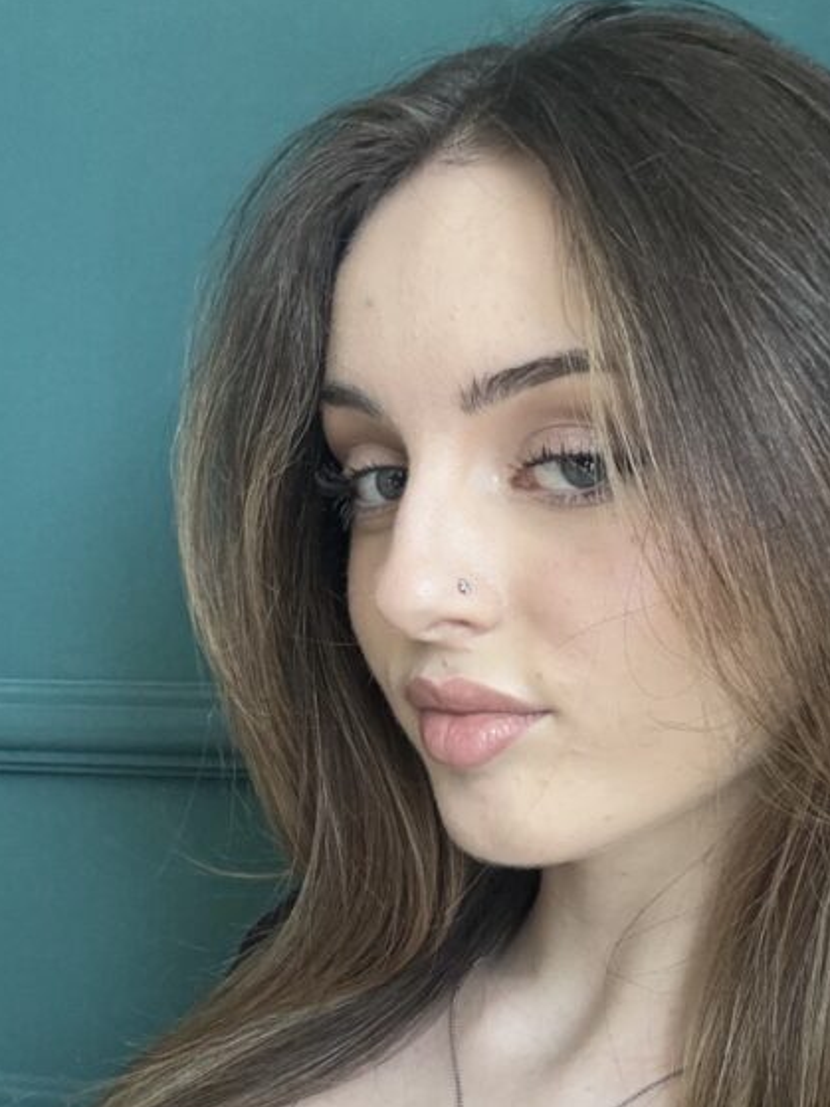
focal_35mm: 55
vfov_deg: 34.7
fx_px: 1759
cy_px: 717
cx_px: 527
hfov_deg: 26.5
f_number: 1.9
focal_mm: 2.69
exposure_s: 1/60
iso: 250
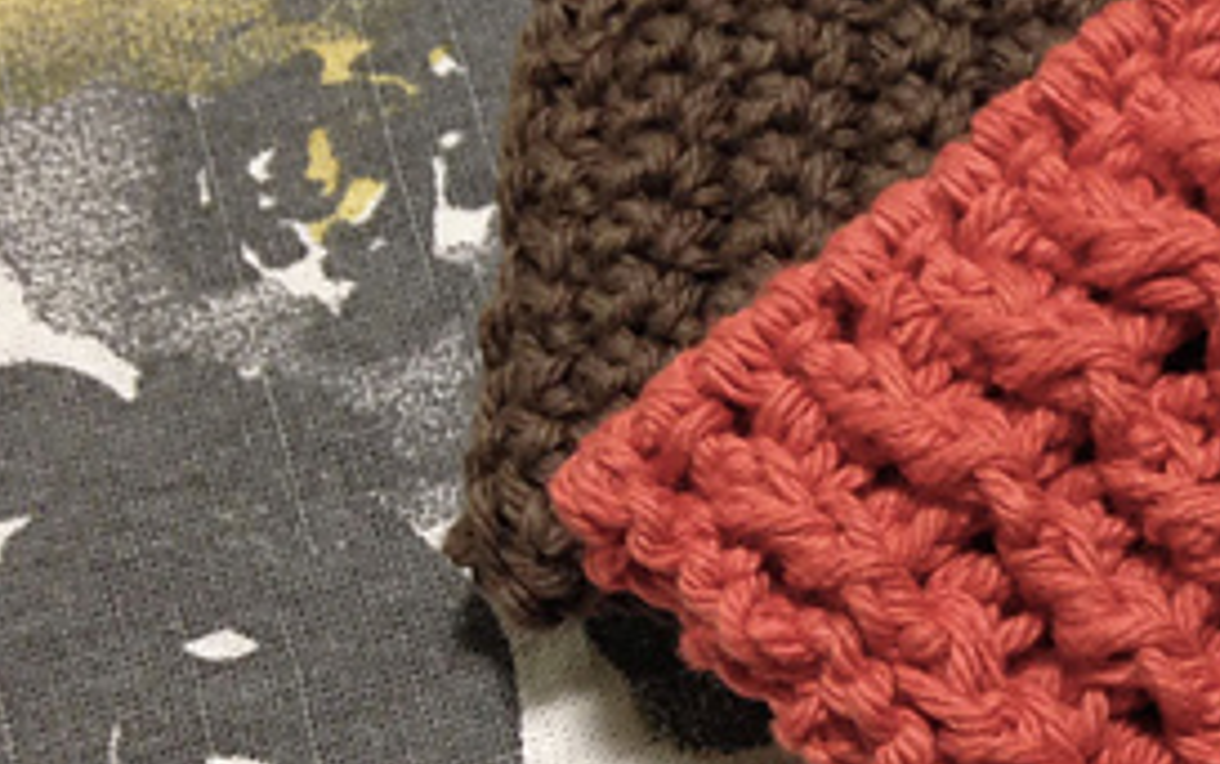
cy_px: 621
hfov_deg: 24.1
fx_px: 2728
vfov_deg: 15.8
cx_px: 1220
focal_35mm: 82
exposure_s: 1/20
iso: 200
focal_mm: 4.12
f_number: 2.4
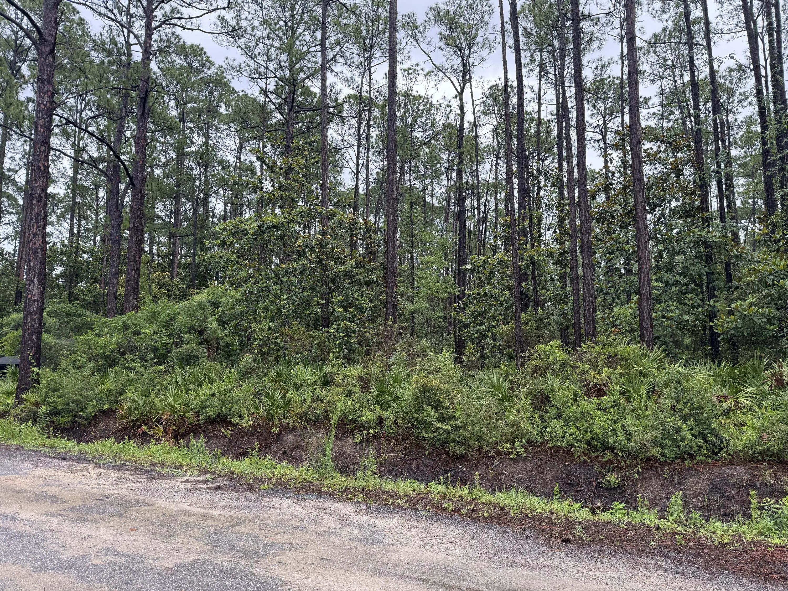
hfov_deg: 71.6
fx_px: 546
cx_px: 394
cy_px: 296
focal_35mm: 24
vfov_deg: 56.8
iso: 100
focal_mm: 6.76
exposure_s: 1/637
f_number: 1.78
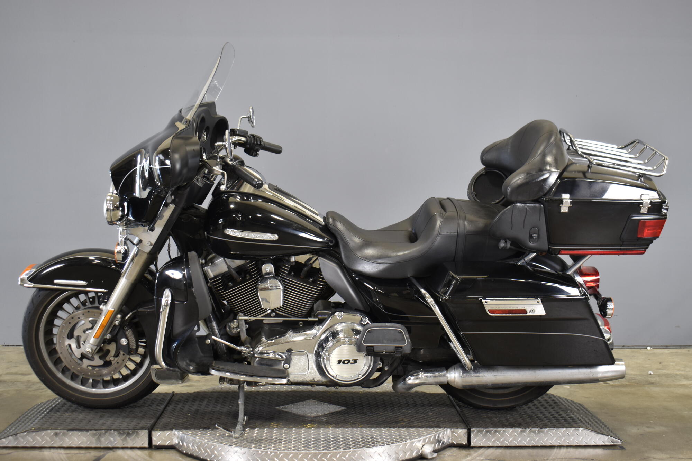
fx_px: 923
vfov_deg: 28.1
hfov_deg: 41.1
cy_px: 230
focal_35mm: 48
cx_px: 346
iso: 400
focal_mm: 32
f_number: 4.5
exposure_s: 1/15
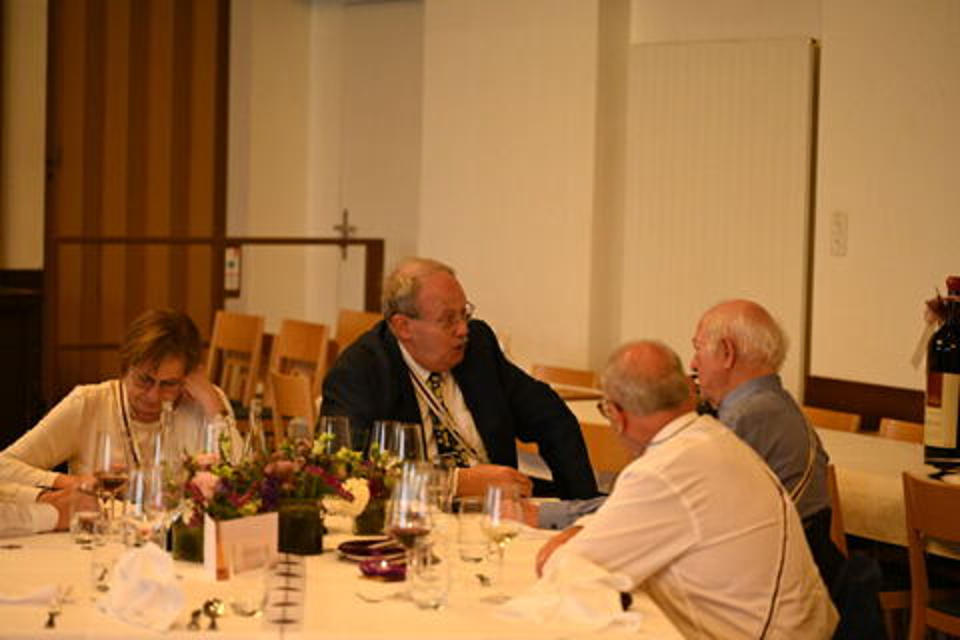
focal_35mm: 105
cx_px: 480
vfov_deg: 13.0
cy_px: 320
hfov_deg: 19.5
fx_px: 2800
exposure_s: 1/1000
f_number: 2.8
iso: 5000
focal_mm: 105
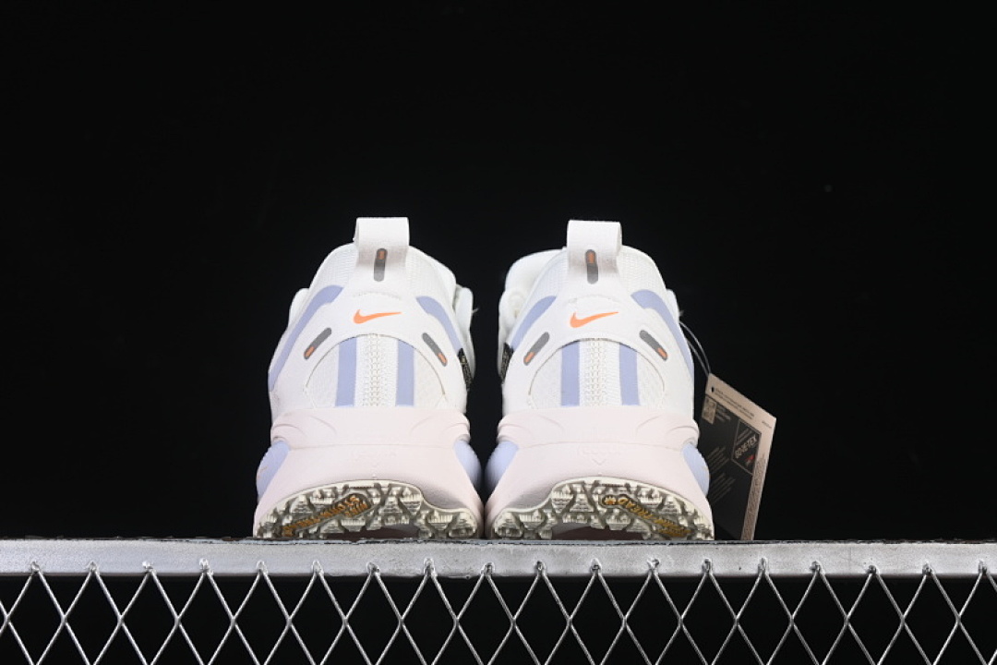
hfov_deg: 27.0
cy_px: 332
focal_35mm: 75
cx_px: 498
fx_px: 2077
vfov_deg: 18.2
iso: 160
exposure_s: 1/80
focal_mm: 50
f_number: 8
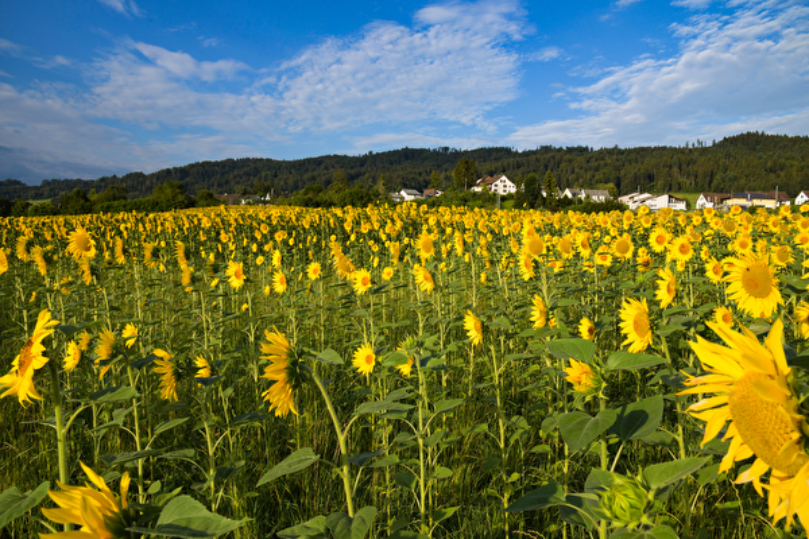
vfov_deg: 53.1
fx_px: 539
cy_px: 270
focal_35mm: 24
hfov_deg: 73.7
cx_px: 404
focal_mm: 24
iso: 320
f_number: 14
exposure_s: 1/200
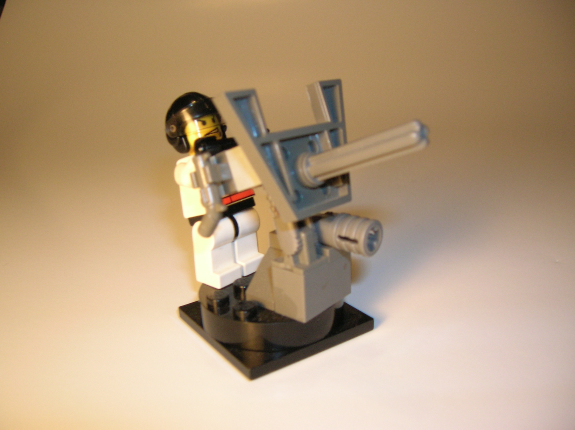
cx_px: 288
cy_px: 215
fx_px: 564
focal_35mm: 34
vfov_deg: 41.7
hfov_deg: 54.0
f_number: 2.9
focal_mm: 5.7
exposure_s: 1/28.5
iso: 128
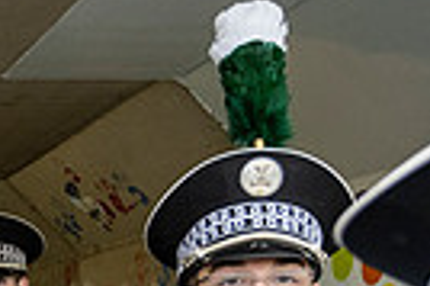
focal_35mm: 104
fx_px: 1241
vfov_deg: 12.5
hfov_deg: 17.0
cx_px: -282
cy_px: 423
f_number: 4
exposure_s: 1/800
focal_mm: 24
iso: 1600
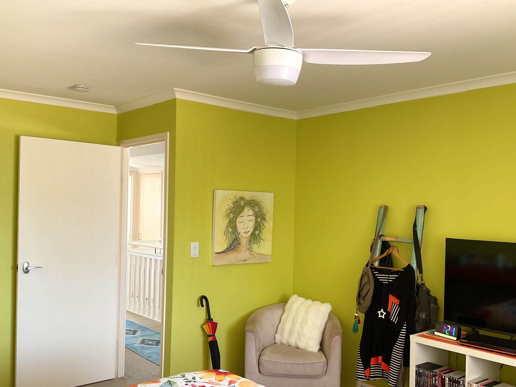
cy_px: 217
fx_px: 522
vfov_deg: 40.6
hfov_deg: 52.6
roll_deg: -2.1
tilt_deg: -1.2
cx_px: 274
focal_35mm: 35
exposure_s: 1/60
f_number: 1.8
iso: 80
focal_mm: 3
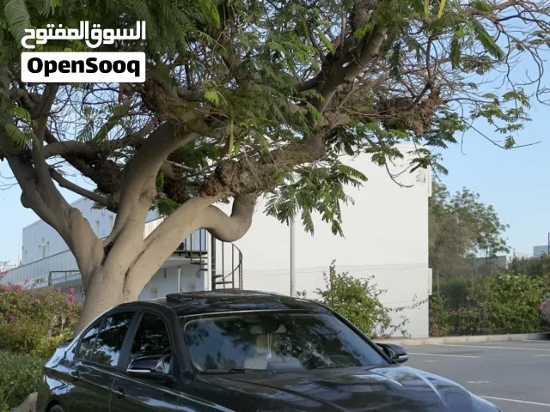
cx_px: 275
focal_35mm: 48
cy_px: 206
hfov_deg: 39.7
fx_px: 763
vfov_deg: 30.3
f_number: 1.78
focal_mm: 6.76
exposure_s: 1/1353
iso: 64
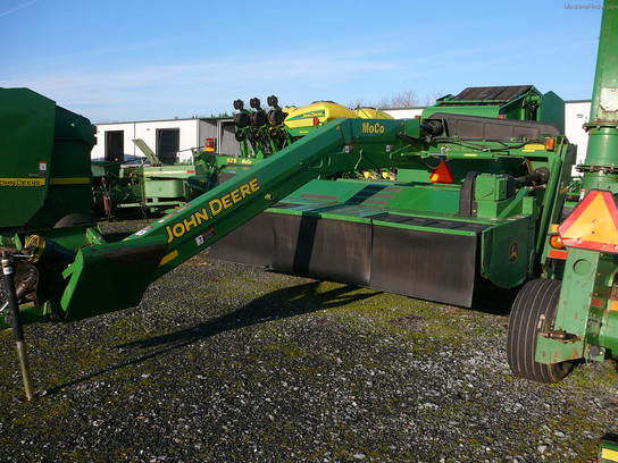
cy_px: 232
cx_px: 309
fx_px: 625
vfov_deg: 40.7
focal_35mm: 35
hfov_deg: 52.6
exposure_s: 1/400
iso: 80
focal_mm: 5.2
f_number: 5
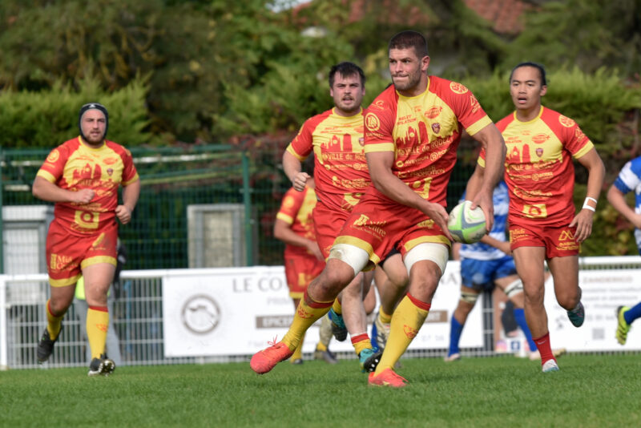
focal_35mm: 200
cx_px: 320
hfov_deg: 10.3
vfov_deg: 6.9
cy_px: 214
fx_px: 3562
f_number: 4
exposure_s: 1/640
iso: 160
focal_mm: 200
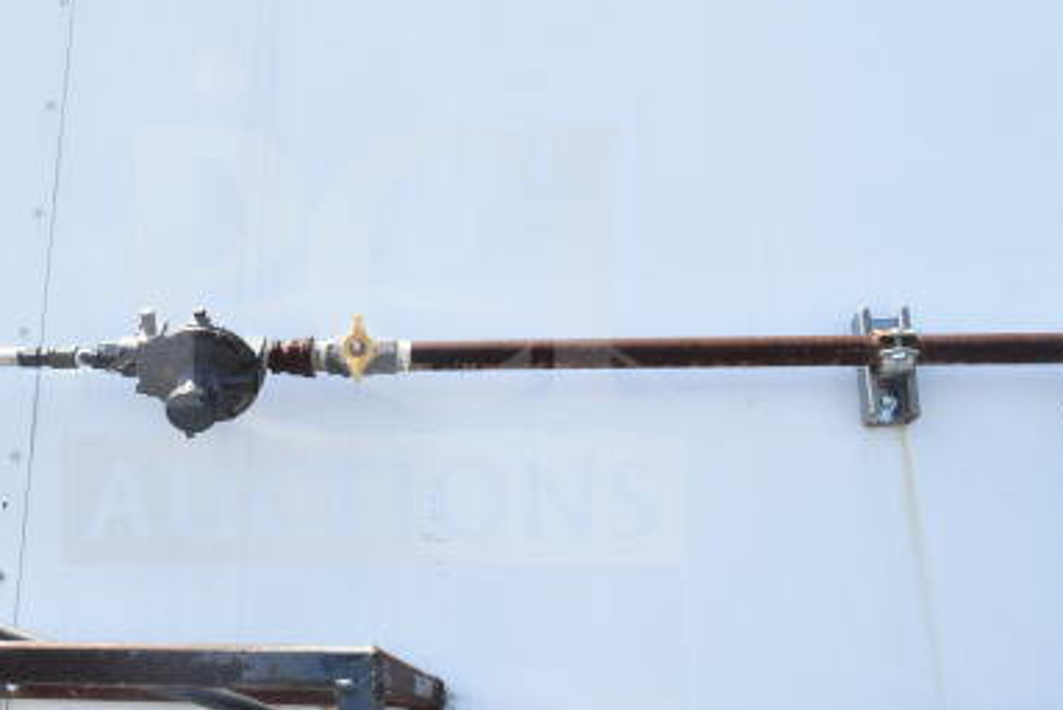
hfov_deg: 44.9
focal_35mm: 43
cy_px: 345
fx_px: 1271
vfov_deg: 31.2
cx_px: 372
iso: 1600
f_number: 13
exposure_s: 1/640
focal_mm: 18
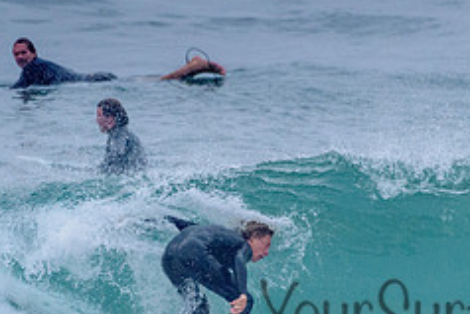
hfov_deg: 1.4
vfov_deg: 0.9
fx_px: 19503
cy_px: 242
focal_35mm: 1493
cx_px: 340
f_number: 5.6
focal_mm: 500
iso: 1800
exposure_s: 1/2000
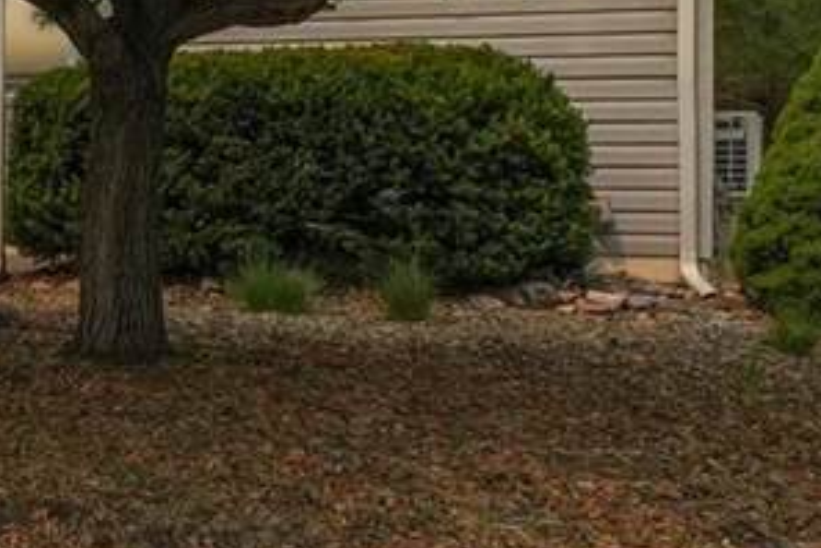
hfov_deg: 20.5
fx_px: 1890
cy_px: 173
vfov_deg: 16.4
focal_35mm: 83
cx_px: -451
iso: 800
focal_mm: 12.8
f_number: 8
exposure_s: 1/1250
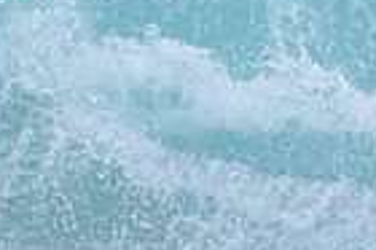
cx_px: -242
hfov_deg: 0.6
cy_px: -79
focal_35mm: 3727
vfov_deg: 0.4
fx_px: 38881
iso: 1400
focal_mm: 900
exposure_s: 1/2000
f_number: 11
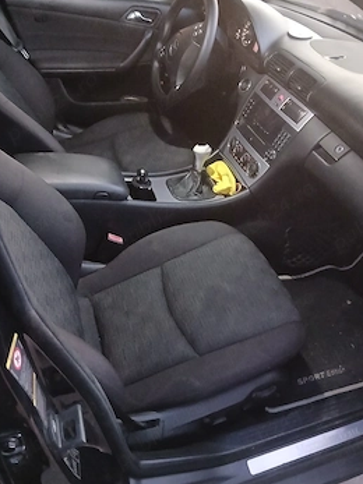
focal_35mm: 30
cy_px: 233
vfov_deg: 60.0
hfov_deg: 46.8
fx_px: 420
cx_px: 188
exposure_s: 1/10
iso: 2500
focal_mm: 3.98
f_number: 1.8
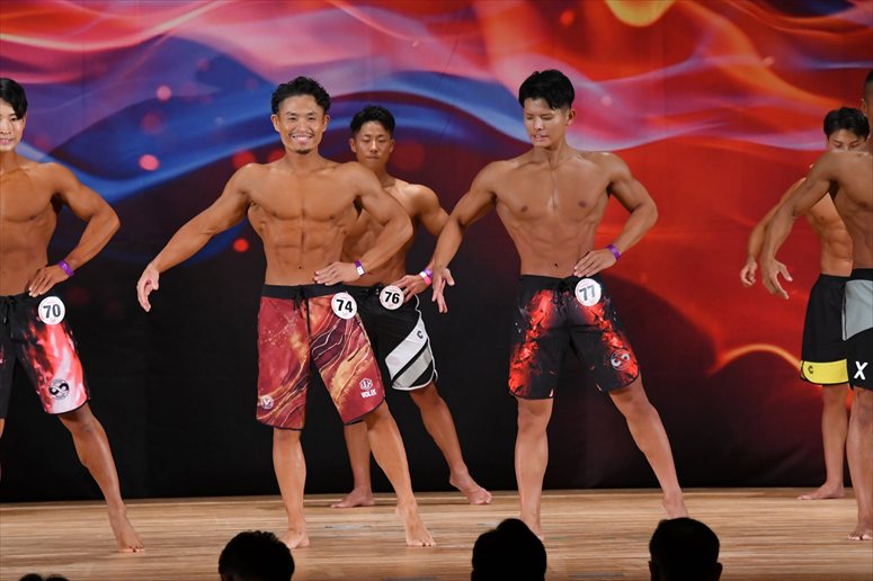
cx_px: 436
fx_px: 5454
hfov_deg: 9.2
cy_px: 290
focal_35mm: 225
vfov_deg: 6.1
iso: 3200
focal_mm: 150
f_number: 5.6
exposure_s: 1/400
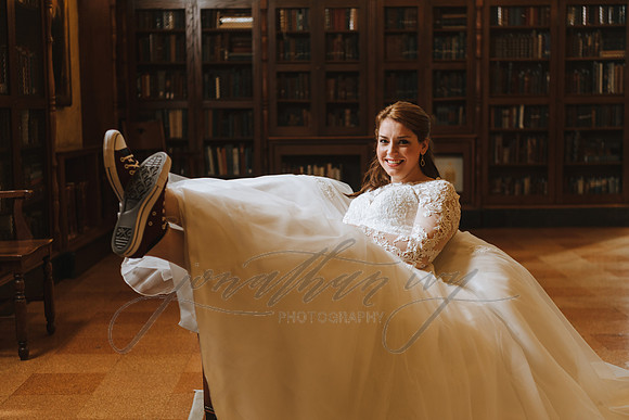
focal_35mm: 55
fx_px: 961
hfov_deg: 36.2
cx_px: 314
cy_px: 210
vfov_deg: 24.6
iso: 500
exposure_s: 1/100
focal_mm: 55
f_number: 2.8
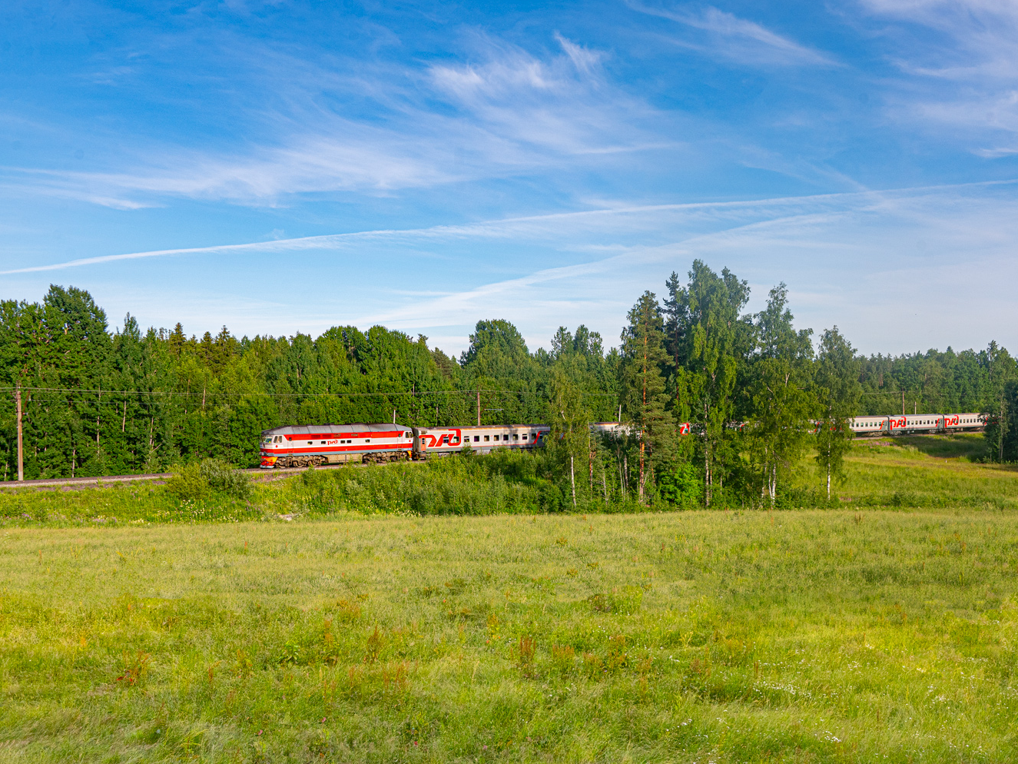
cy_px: 381
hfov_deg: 50.0
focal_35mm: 37
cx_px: 563
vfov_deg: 38.7
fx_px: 1088
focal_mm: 34
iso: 500
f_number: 8
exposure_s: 1/800
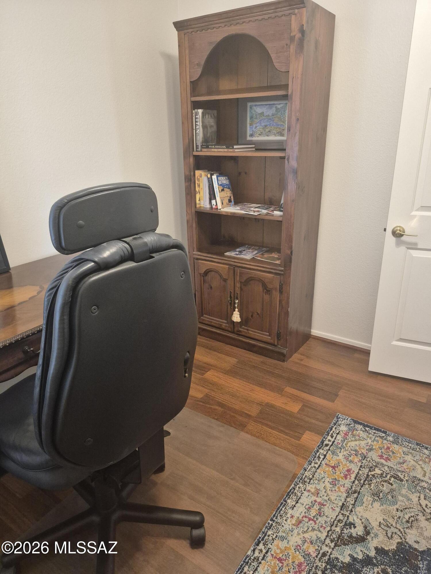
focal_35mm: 23
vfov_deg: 73.9
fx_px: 382
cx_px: 216
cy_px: 287
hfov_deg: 58.9
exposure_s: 1/120
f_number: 1.8
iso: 800
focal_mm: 5.4
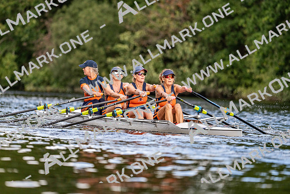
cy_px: 97
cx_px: 145
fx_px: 3224
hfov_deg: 5.1
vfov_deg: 3.4
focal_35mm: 400
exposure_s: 1/2000
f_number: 4.5
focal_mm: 400
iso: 800
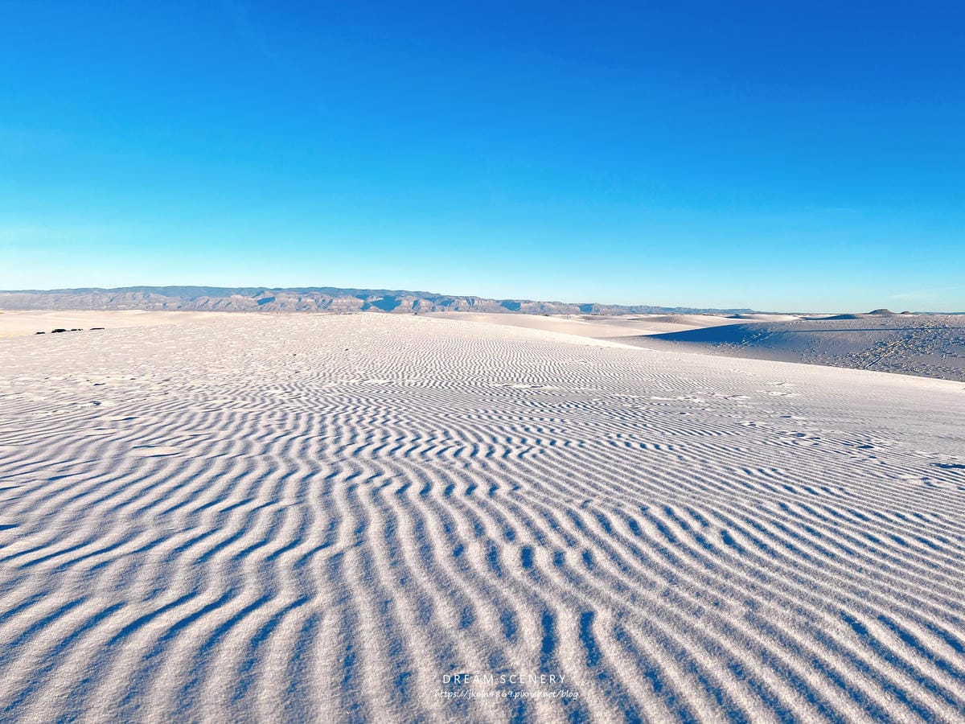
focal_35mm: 26
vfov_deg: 53.1
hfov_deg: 67.3
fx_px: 725
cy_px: 362
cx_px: 482
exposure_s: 1/3704
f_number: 1.5
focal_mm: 5.7
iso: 50
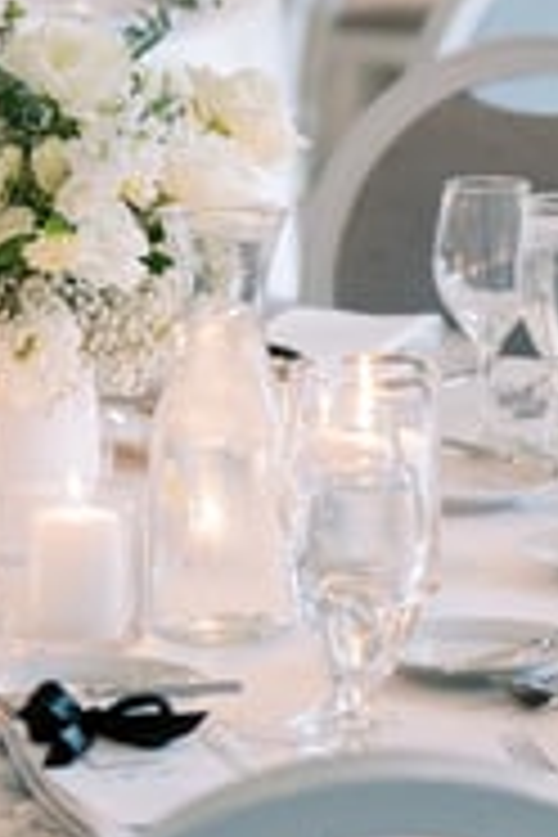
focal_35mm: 301
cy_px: 205
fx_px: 6998
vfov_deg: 6.8
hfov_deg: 4.6
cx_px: 9
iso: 1000
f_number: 2.5
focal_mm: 73
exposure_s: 1/100
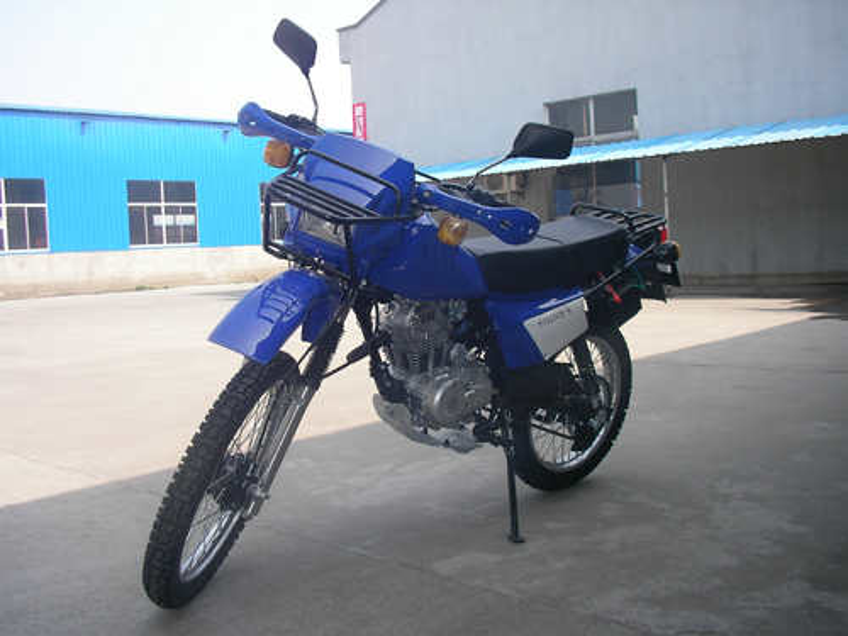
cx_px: 424
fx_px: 931
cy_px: 318
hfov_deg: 49.0
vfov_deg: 37.7
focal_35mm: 38
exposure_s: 1/495
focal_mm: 6
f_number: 2.9
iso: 71
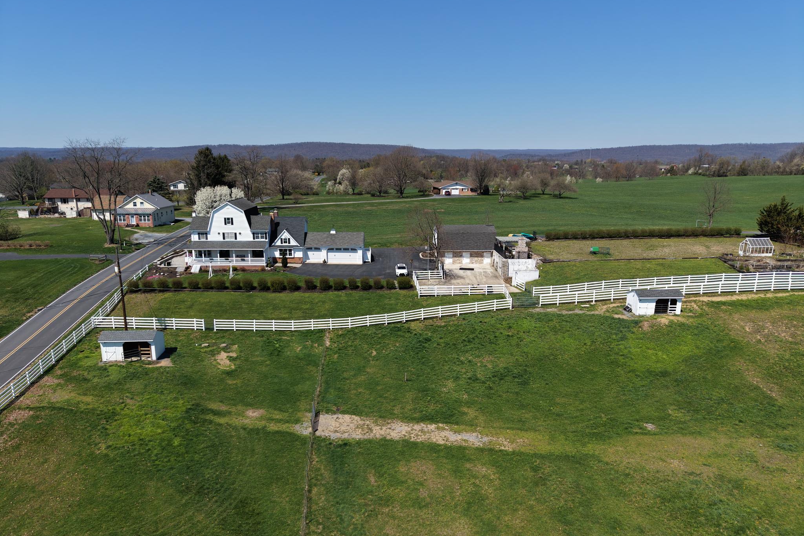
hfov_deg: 71.5
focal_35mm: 25
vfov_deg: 51.2
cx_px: 402
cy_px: 297
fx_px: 558
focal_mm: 8.67
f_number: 1.8
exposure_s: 1/5000
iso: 140
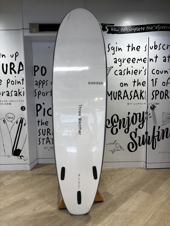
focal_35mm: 26
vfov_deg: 67.3
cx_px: 85
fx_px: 170
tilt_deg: -4.9
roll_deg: +0.0
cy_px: 113
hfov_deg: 53.1
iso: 32
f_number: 1.6
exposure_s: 1/129
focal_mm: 5.96
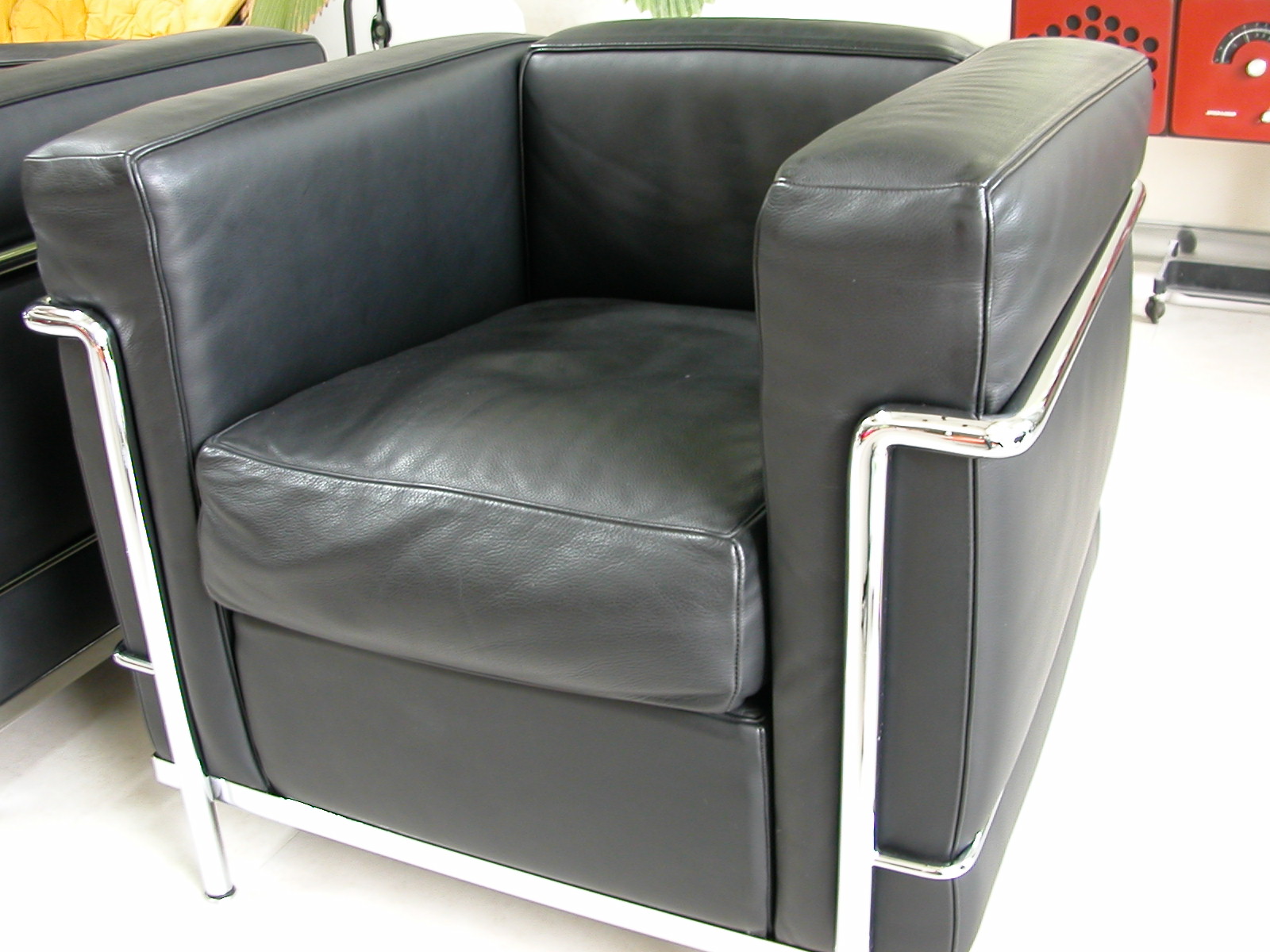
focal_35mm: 37
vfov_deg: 38.7
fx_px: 1357
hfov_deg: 50.1
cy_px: 476
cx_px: 635
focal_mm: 5.6
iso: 100
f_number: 2.7
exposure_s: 1/12.3
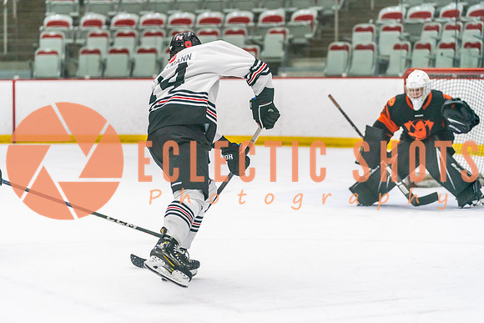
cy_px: 147
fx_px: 1769
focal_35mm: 132
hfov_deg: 15.6
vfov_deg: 10.4
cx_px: 220
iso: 3200
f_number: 2.8
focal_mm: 114
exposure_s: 1/1250
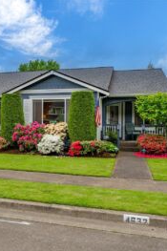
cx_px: 49
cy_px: 126
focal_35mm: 32
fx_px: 223
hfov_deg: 40.3
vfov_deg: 58.7
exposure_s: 1/40
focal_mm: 21
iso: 80
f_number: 7.1
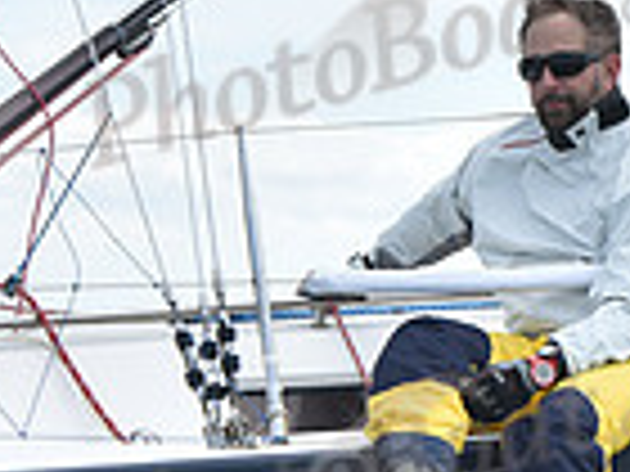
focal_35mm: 437
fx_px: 7953
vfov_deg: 3.4
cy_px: 636
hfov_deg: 4.5
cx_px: 954
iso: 320
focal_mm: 110
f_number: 5
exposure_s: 1/1000
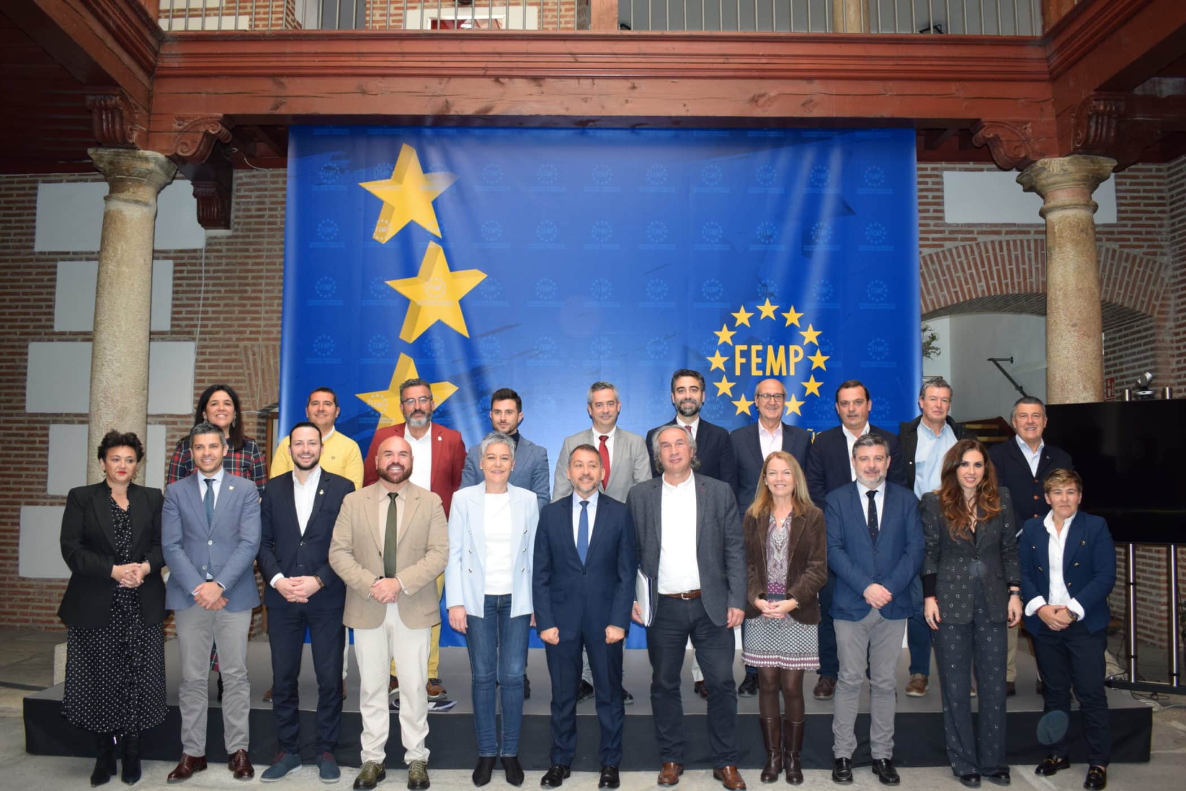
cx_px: 593
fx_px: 988
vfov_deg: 43.6
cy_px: 396
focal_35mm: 30
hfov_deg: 61.9
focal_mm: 20
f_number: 4.5
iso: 800
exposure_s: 1/80
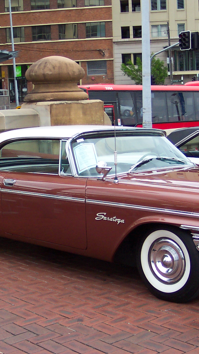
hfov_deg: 20.0
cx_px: 116
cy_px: 178
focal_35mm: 60
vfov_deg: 34.9
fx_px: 563
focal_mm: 8
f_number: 2.8
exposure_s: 1/700
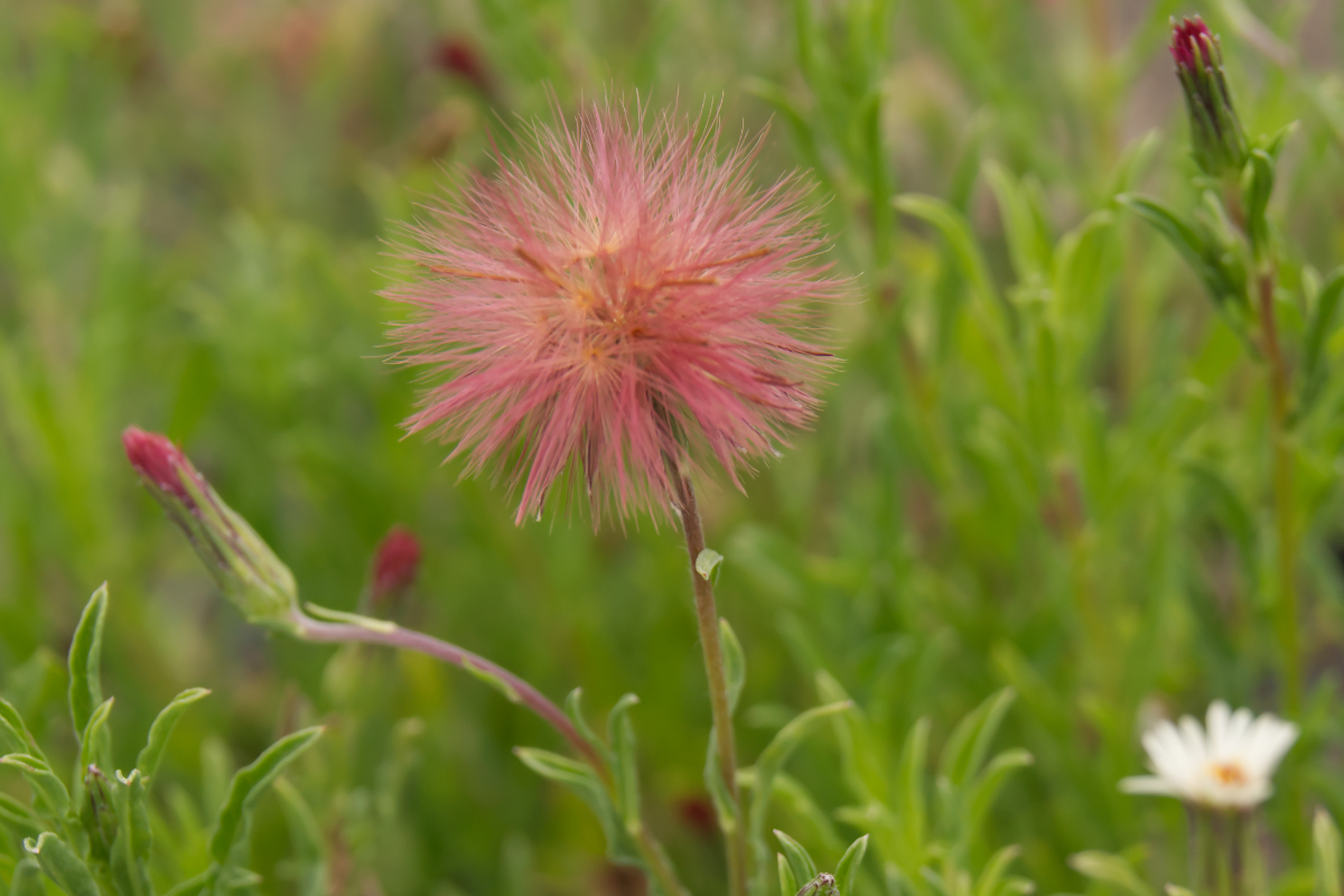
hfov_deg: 24.6
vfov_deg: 16.6
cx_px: 672
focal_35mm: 82
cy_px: 448
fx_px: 3080
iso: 800
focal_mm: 55
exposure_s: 1/500
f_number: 9
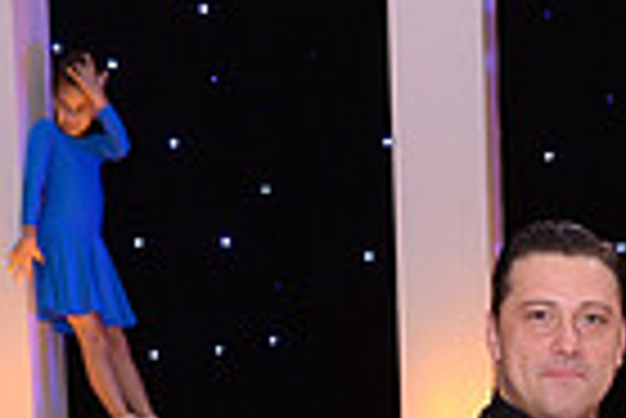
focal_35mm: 142
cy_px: 820
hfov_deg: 14.1
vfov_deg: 9.1
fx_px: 2472
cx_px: 716
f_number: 4
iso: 1600
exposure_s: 1/250
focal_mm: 34
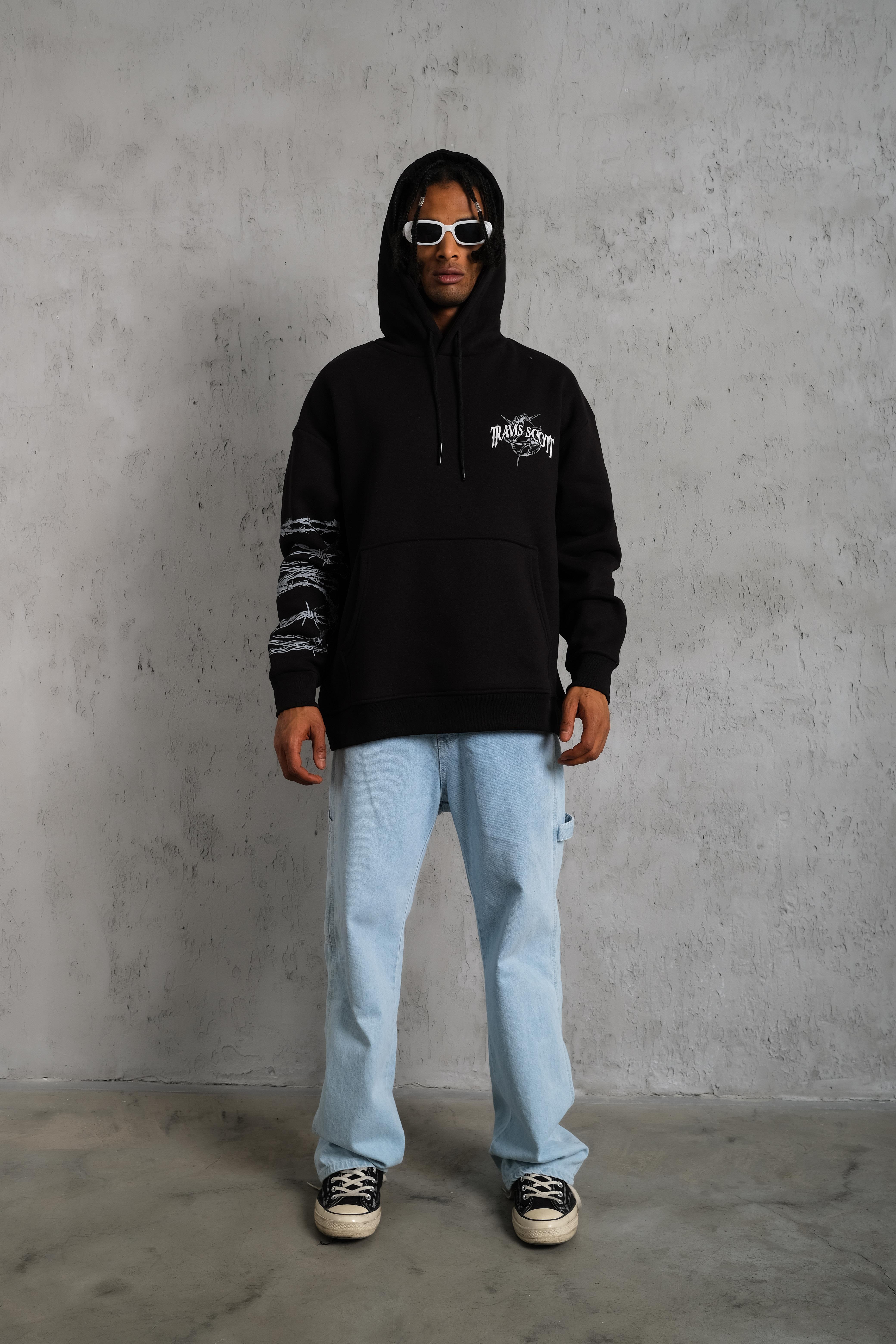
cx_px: 448
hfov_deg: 37.9
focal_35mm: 35
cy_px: 672
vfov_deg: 54.4
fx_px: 1307
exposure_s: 1/160
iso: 160
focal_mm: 23
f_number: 5
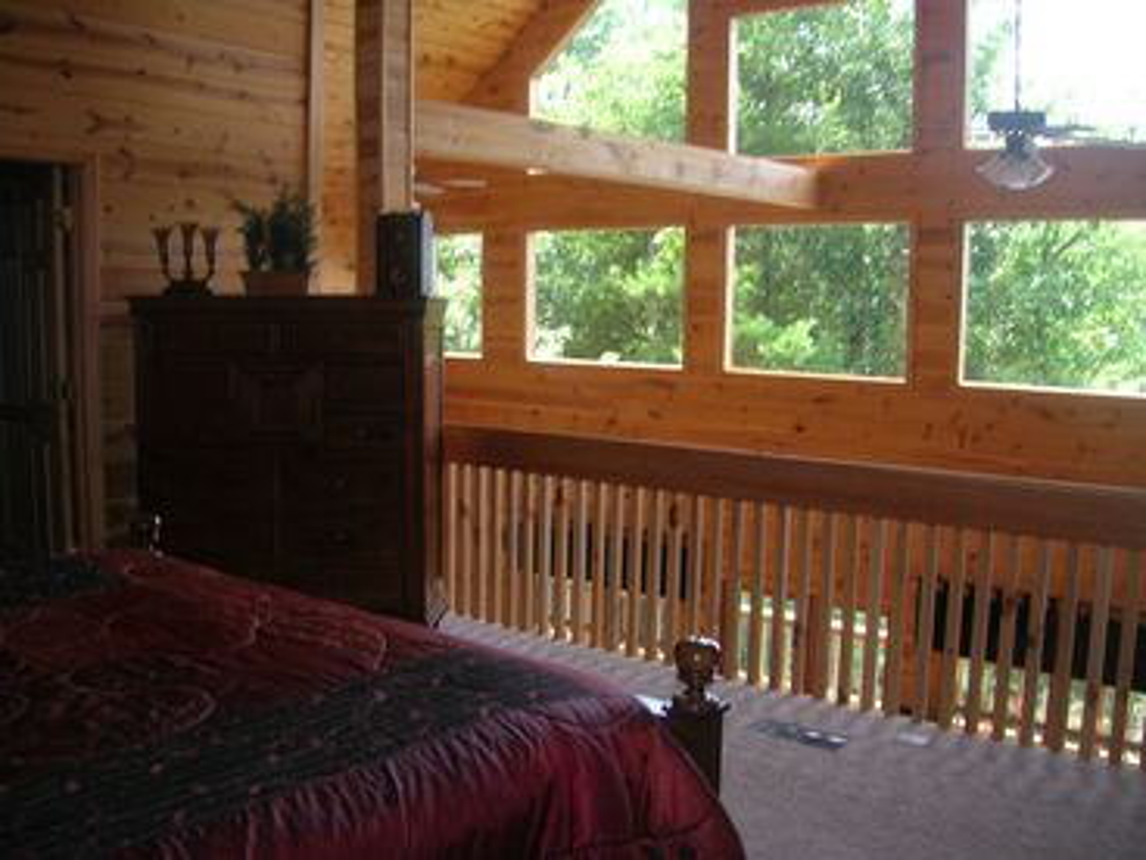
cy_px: 430
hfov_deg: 54.0
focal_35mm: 34
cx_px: 573
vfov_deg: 41.8
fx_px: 1126
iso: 53
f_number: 2.9
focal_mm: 5.7
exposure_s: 1/30
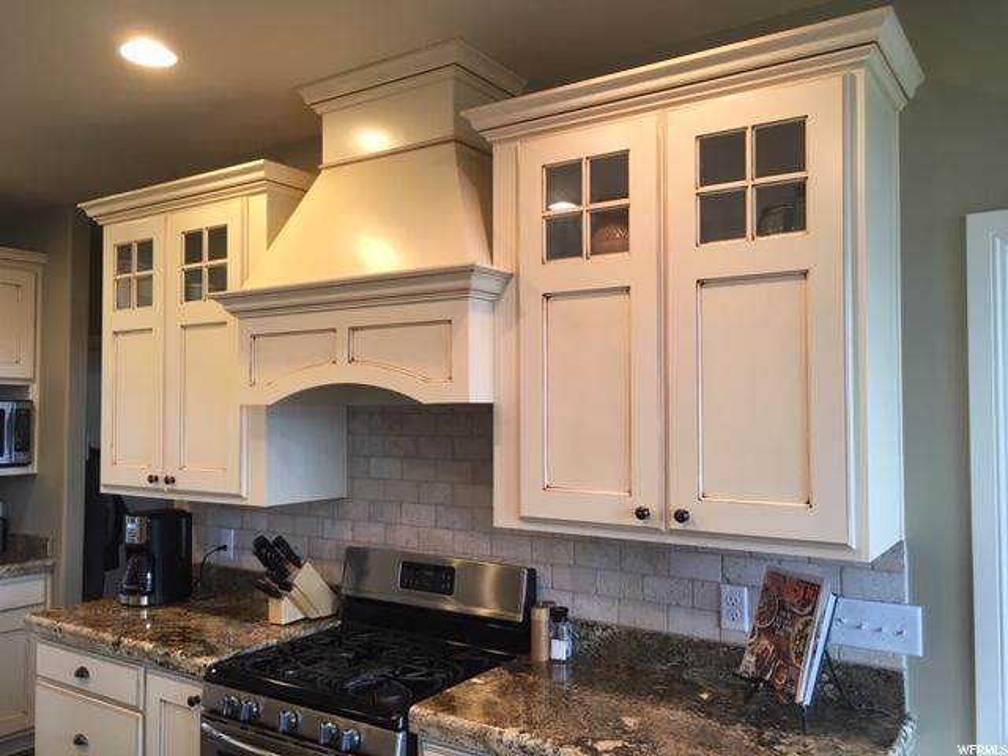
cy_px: 378
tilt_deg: +0.8
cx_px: 504
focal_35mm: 29
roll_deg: -0.3
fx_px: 844
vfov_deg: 48.2
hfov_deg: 61.7
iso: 64
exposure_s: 1/30
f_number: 2.2
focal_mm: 4.15
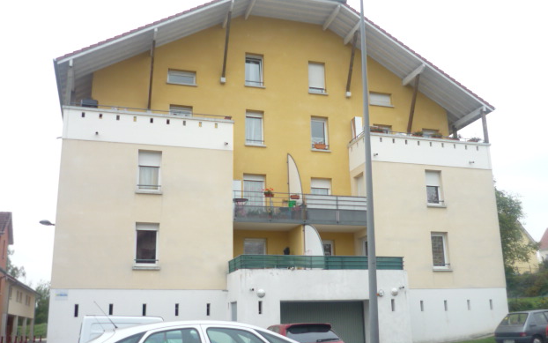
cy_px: 170
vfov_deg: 35.4
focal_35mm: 36
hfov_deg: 54.0
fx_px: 538
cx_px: 280
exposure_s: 1/250
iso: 100
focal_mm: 5.5
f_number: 2.8
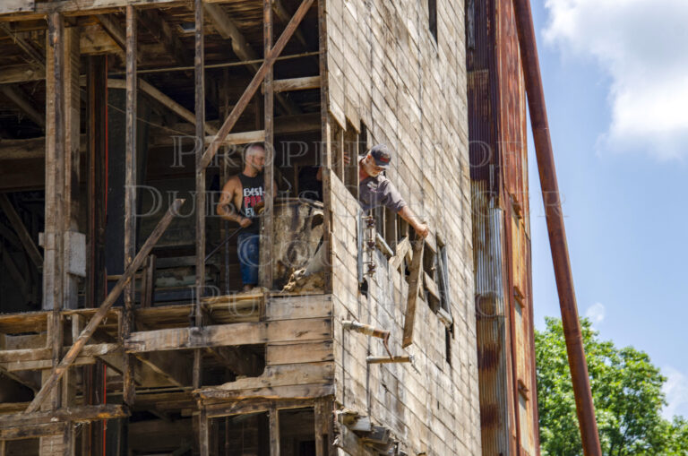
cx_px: 344
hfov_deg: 16.1
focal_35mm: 128
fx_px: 2432
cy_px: 228
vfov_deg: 10.7
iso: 100
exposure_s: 1/250
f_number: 7.1
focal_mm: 85
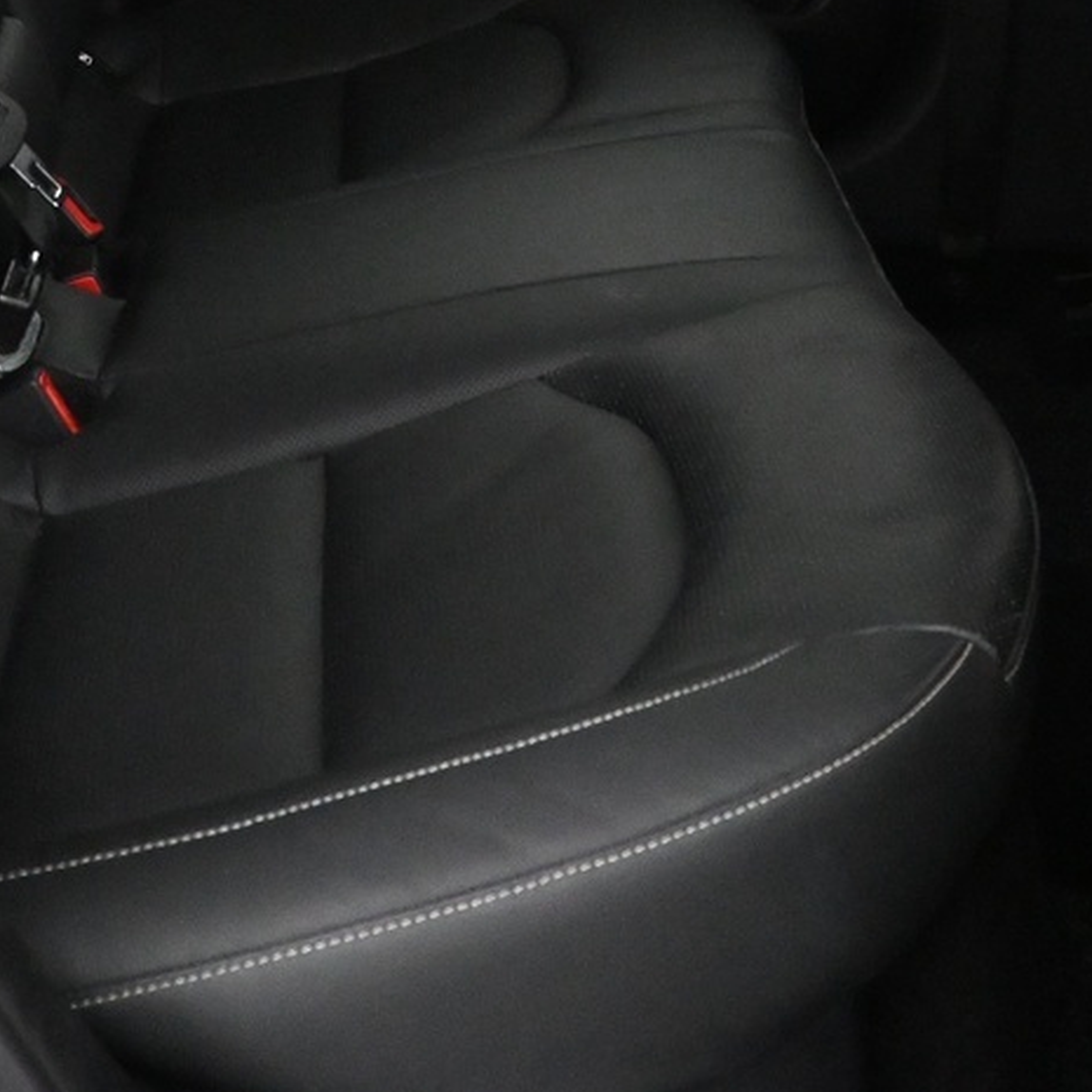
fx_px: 2534
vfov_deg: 23.1
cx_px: 526
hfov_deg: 24.3
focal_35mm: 71
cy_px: -47
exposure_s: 1/60
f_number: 3.5
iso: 5600
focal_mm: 16
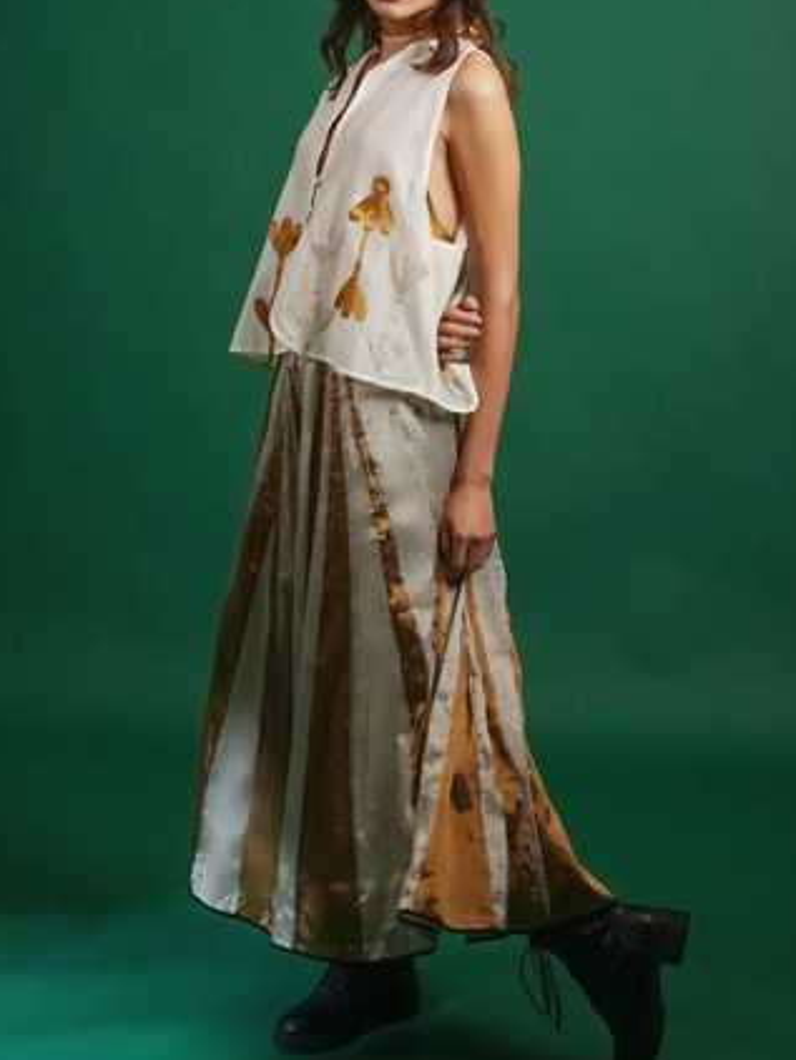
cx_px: 427
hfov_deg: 26.1
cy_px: 468
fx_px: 1718
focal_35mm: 56
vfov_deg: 34.2
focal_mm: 46.9
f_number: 2.8
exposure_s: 1/640
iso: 2000
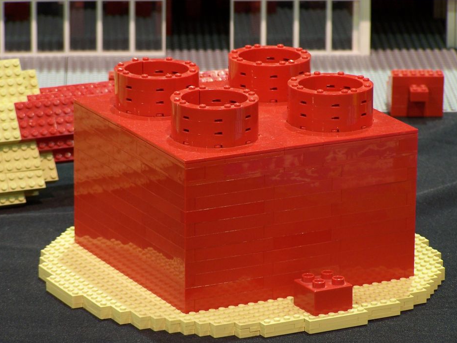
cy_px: 174
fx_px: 3050
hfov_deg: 8.6
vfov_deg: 6.4
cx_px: 231
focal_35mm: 231
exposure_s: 1/3
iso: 80
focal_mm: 34.6
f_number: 3.2
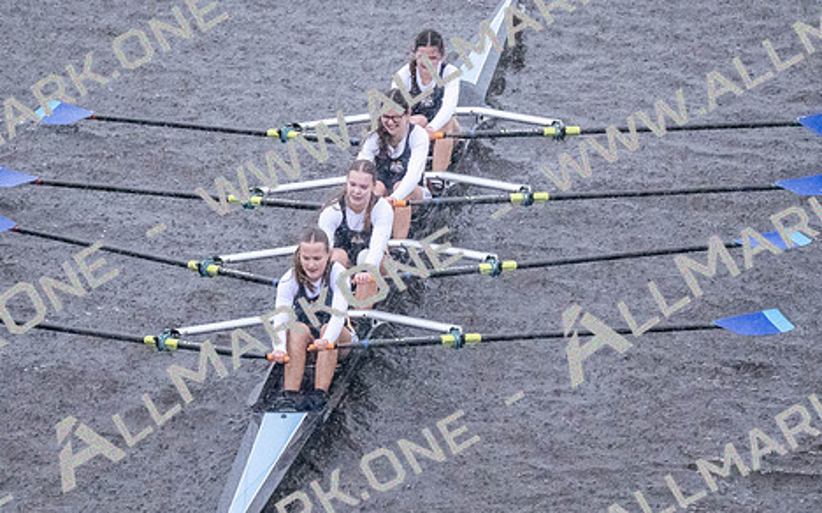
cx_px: 411
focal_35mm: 379
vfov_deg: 3.5
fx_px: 8486
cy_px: 221
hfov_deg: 5.5
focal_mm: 200
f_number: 2.8
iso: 10000
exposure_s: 1/1600
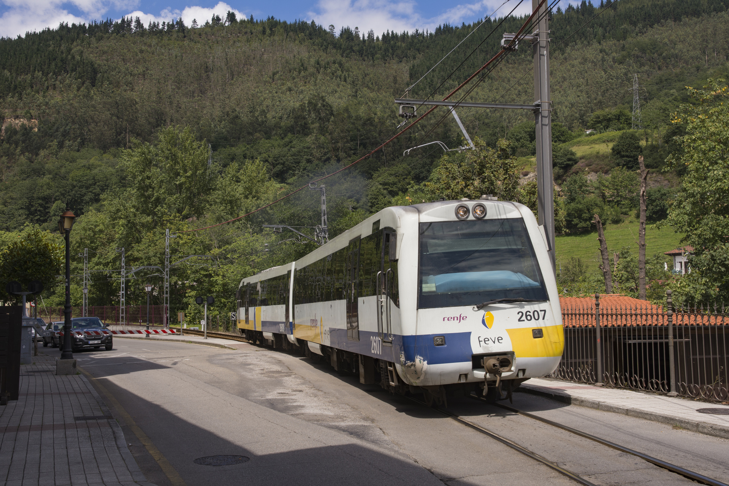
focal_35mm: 40
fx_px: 820
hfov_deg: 47.9
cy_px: 243
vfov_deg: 33.0
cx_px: 364
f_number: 7.1
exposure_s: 1/400
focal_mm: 27
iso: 125
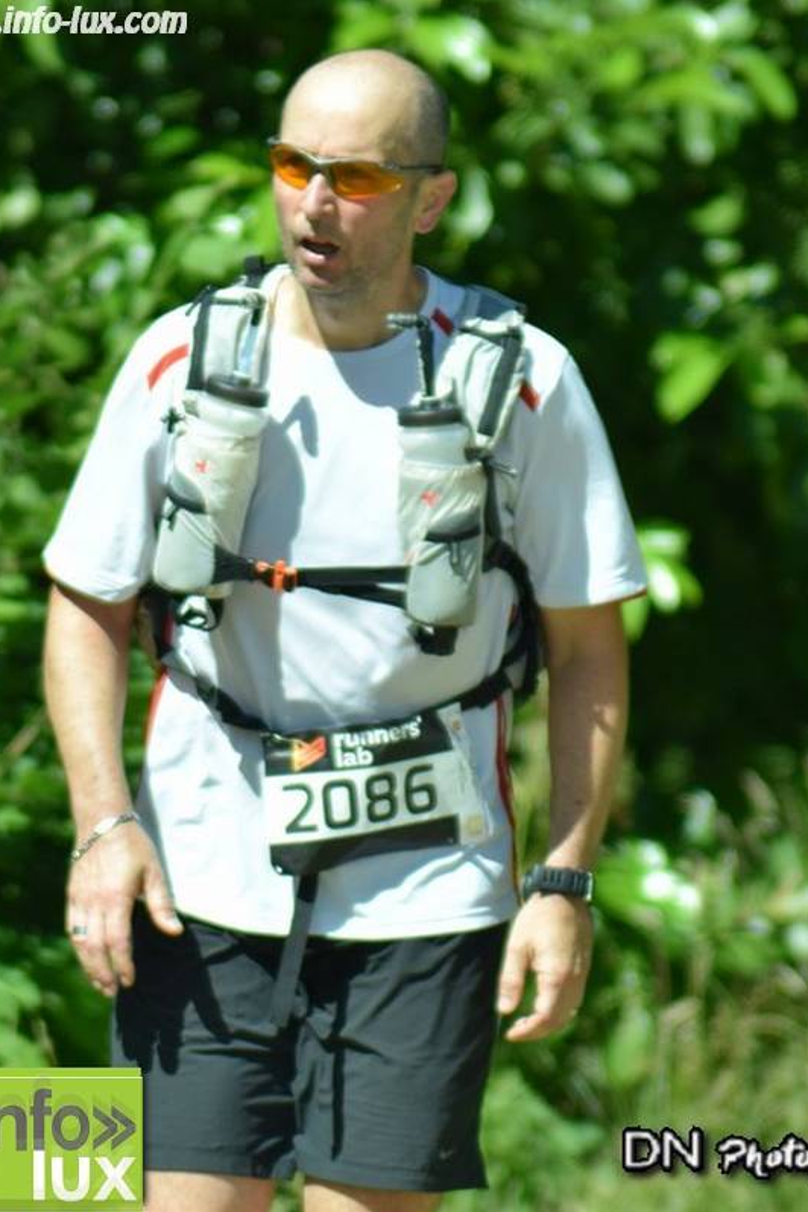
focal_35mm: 677
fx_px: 22791
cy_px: 606
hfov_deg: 2.0
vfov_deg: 3.0
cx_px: 52
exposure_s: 1/1250
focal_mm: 300
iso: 400
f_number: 5.6
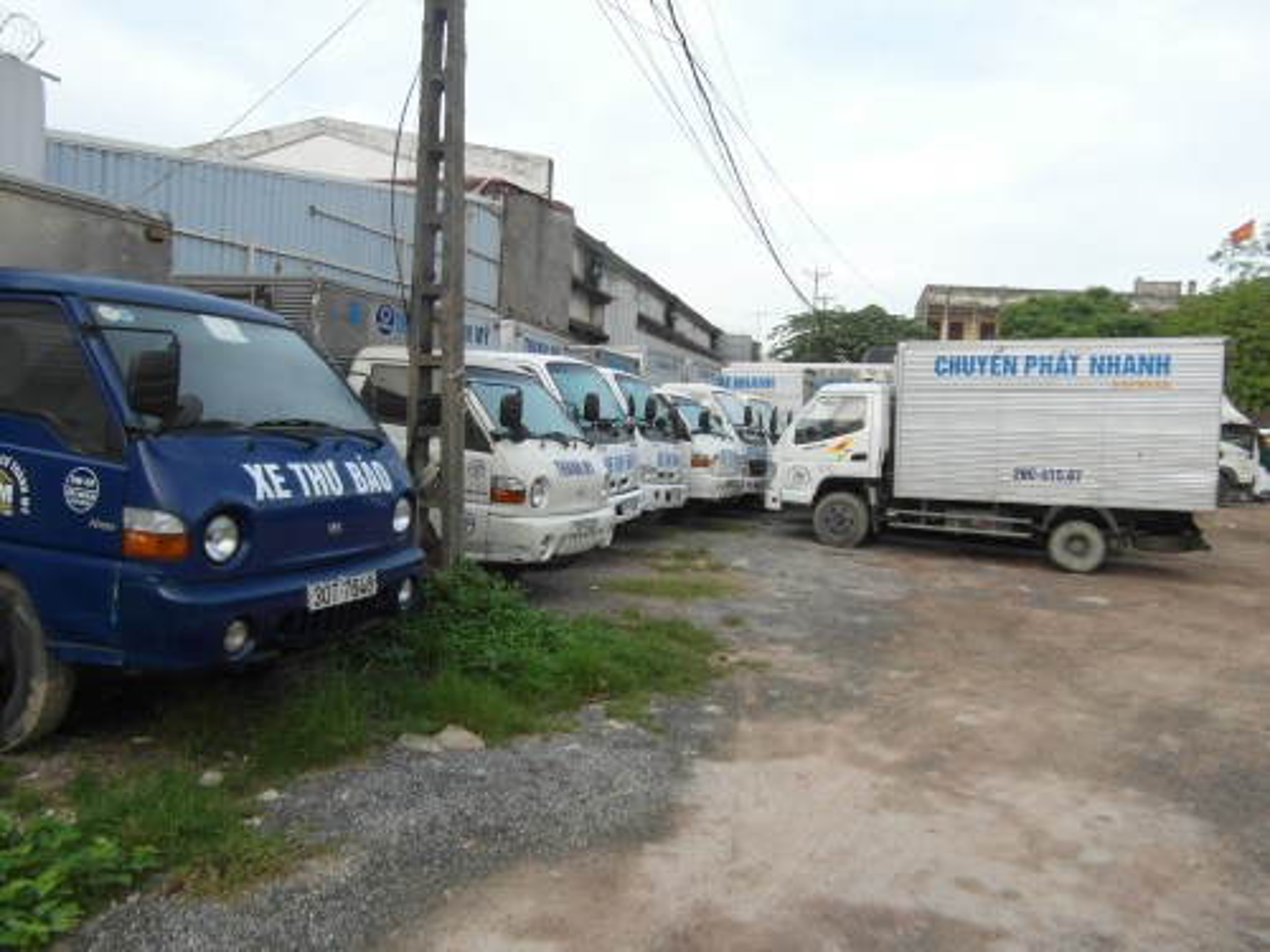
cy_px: 476
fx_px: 881
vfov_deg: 56.8
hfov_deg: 71.6
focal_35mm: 24
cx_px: 635
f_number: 3.2
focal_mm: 4
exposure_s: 1/125
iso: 100
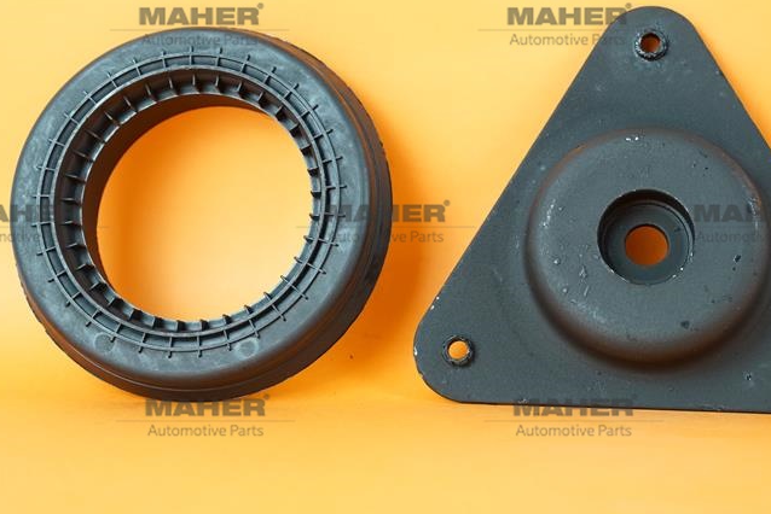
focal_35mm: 69
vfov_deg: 19.7
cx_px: 433
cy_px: 200
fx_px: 1478
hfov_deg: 29.2
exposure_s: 1/50
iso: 2500
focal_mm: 55
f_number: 8
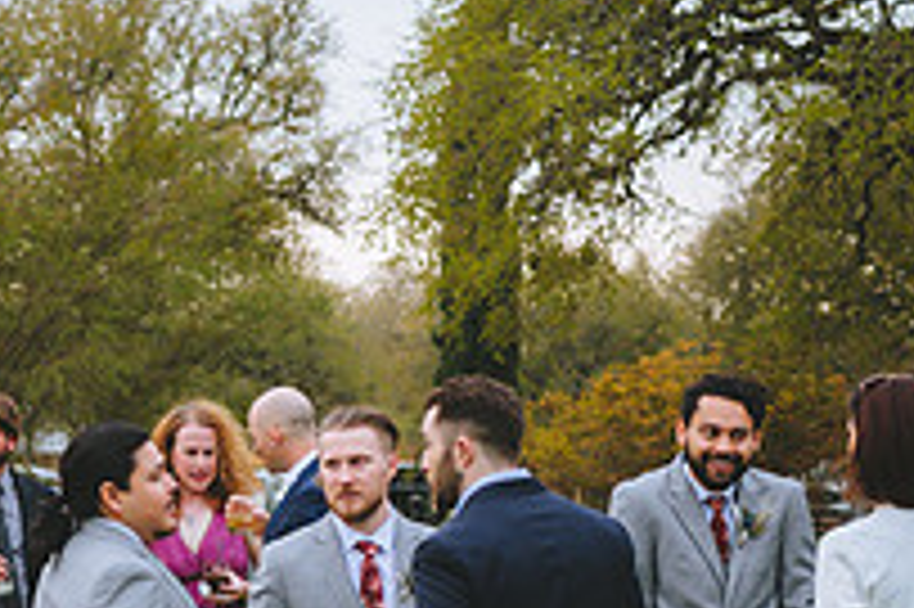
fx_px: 3628
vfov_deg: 9.5
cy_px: 513
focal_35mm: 143
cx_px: -63
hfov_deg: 14.1
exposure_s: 1/200
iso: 500
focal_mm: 50
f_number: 2.8
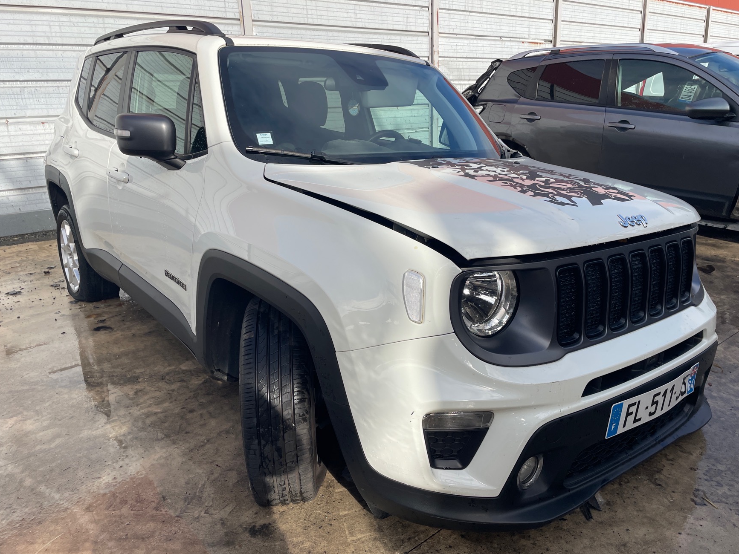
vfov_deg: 51.4
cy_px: 274
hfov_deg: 65.3
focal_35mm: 27
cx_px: 378
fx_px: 576
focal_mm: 4.2
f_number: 1.6
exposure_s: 1/2747
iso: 32
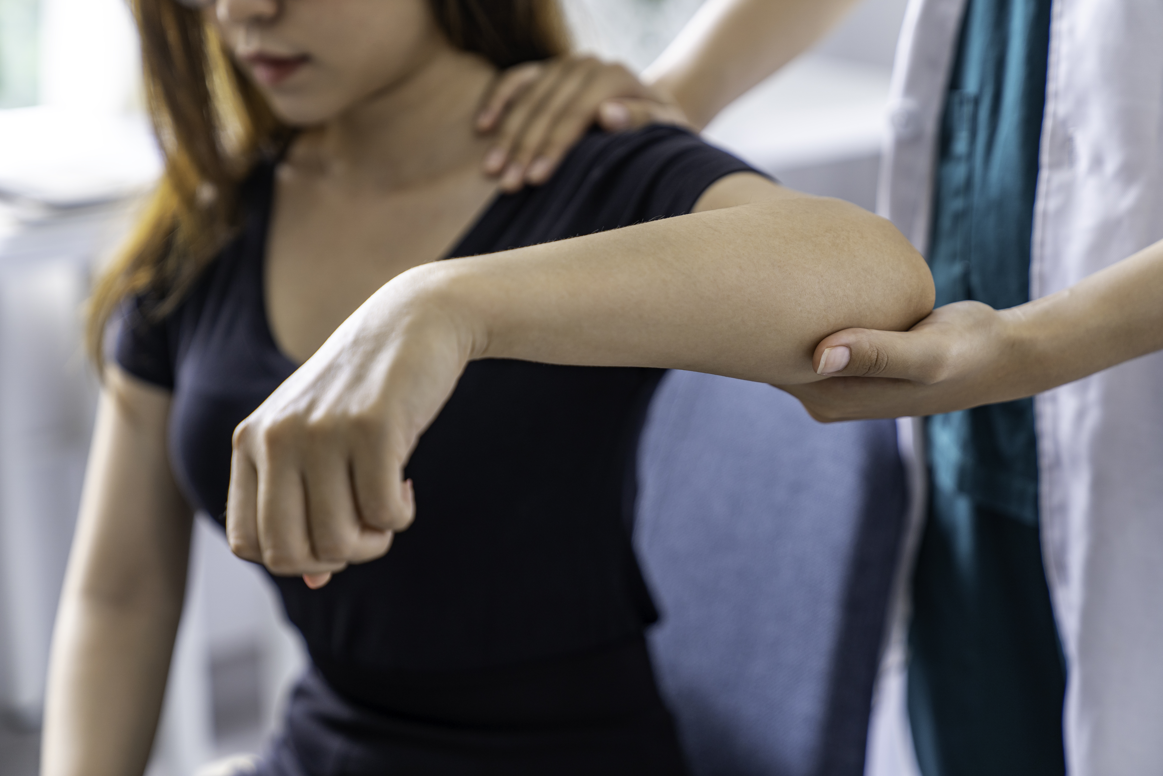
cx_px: 582
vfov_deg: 19.5
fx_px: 2261
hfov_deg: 28.8
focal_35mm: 70
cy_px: 388
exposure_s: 1/100
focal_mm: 70
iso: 200
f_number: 2.8
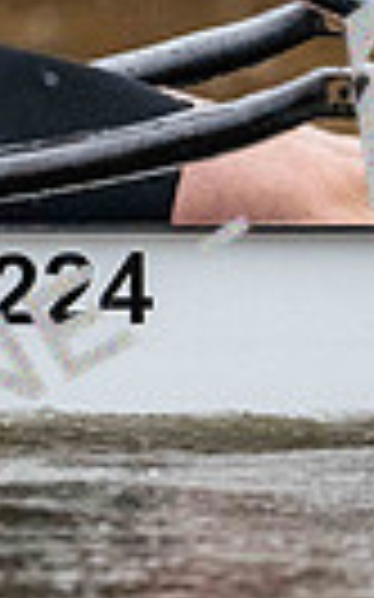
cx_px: -41
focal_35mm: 1774
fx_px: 28962
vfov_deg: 1.2
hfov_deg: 0.7
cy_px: -218
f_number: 4.5
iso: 7200
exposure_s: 1/1600
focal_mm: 400
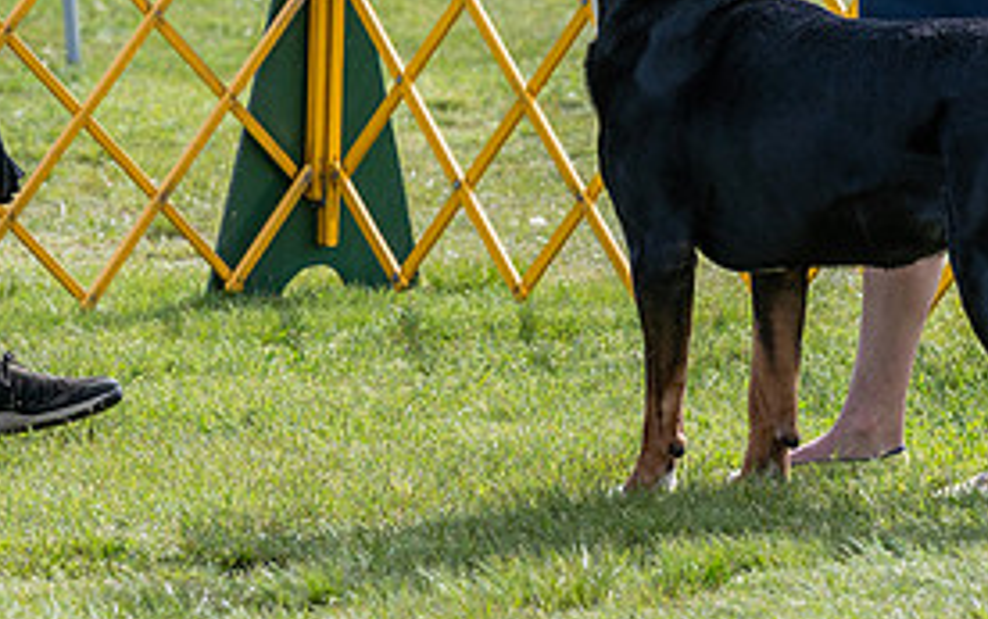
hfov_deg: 3.9
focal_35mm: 540
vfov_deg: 2.4
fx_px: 14552
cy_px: -118
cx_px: 411
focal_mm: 192
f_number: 5.6
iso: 400
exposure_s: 1/1250
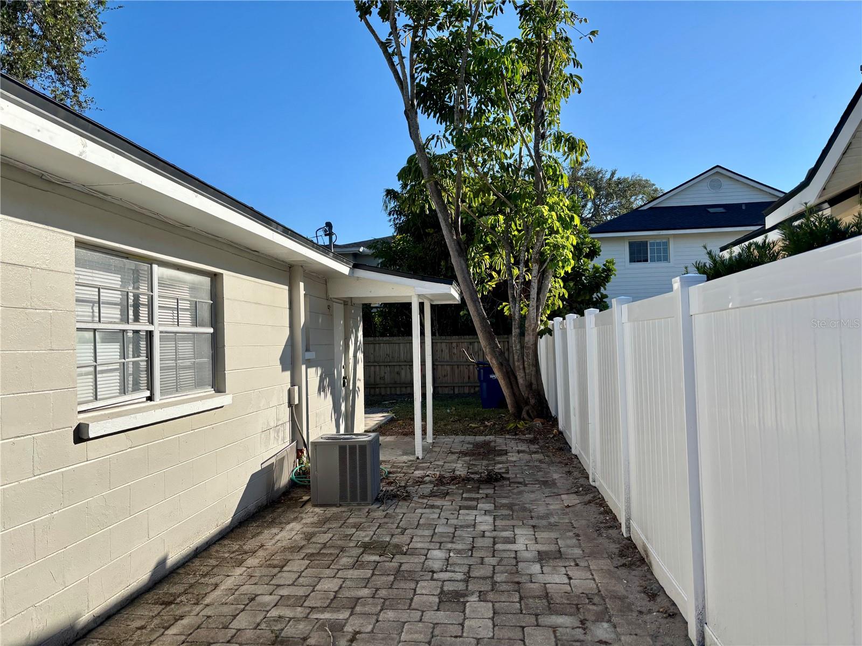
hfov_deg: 67.3
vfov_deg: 53.1
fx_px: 647
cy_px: 323
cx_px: 431
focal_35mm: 26
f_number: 1.6
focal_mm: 5.96
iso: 50
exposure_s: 1/3413
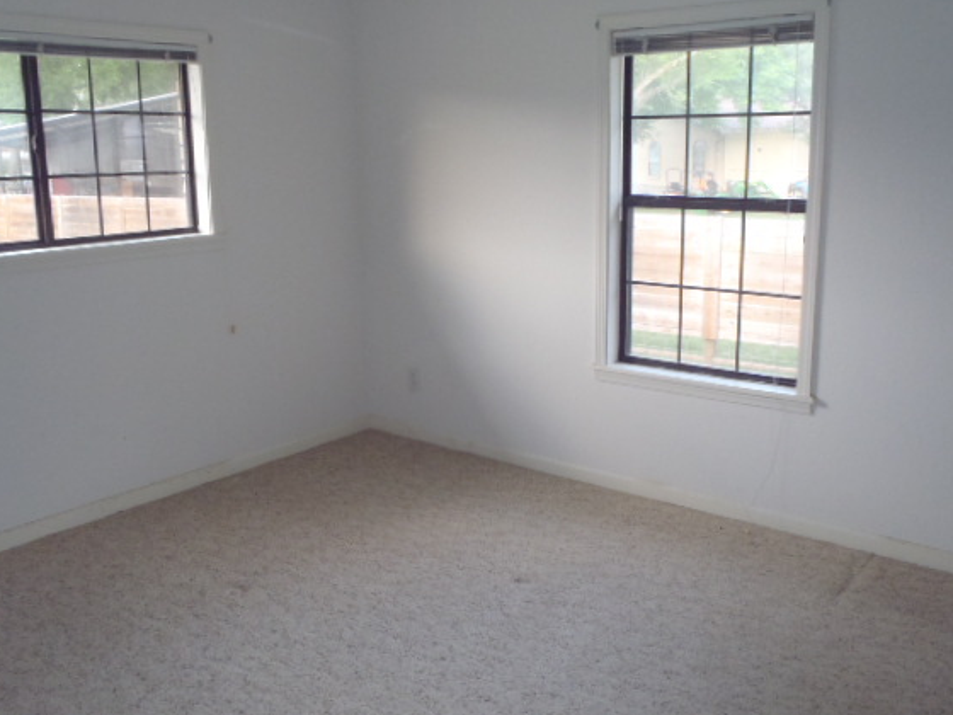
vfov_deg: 44.1
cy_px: 332
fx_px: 881
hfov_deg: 56.8
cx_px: 466
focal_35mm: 32
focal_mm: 5
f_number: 3.9
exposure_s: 1/30
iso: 250
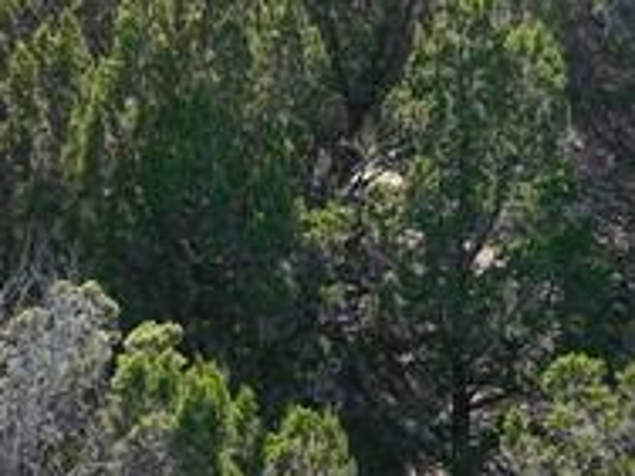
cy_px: 265
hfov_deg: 15.0
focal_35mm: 131
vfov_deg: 11.3
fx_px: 2403
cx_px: 375
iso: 400
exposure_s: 1/3200
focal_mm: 12.29
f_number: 2.8
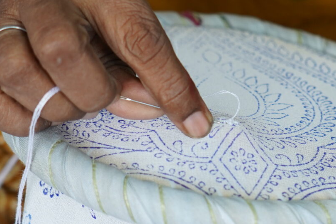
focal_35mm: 215
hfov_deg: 9.5
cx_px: 273
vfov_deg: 6.4
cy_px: 135
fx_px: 2007
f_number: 4
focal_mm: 68
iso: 800
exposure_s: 1/125
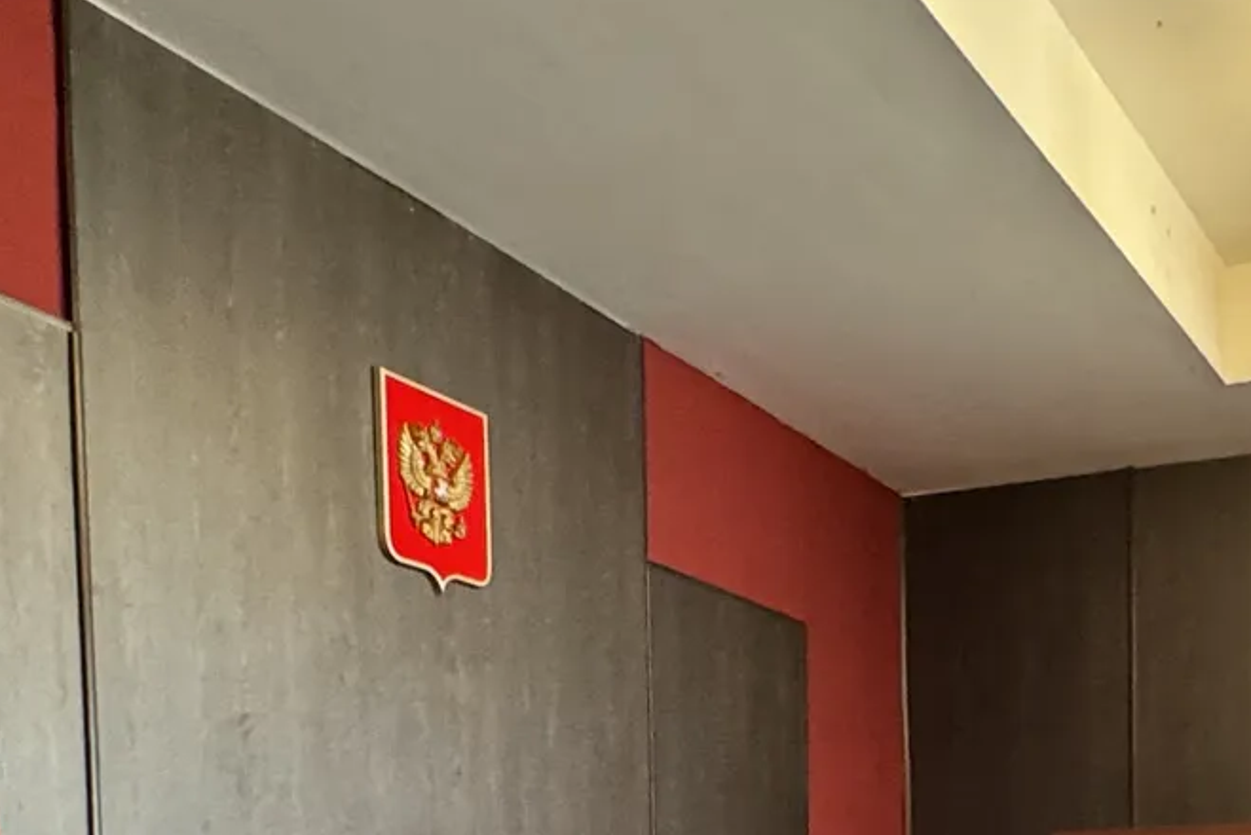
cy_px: 1087
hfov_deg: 36.6
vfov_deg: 22.8
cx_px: 949
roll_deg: +0.8
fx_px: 1842
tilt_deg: -1.9
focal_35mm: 53
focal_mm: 2.22
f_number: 2.2
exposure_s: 1/50
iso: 800
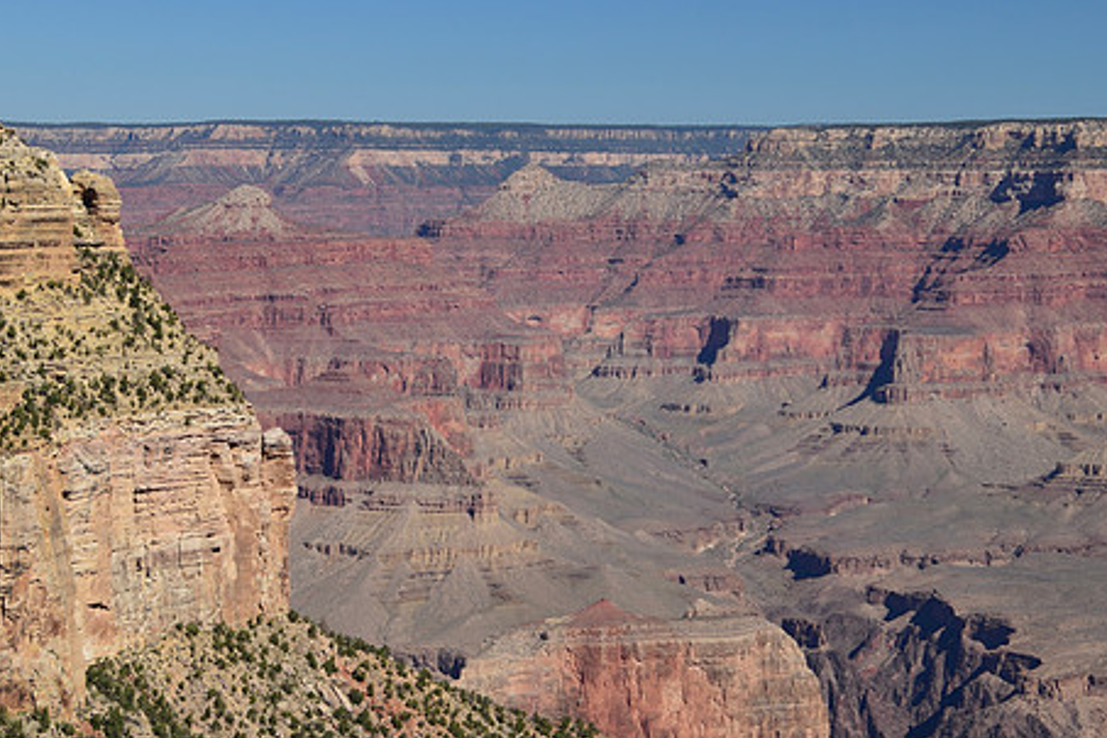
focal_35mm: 96
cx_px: 530
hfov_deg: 21.2
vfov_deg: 14.2
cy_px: 314
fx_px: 2952
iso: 100
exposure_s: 1/180
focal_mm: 50
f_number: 8
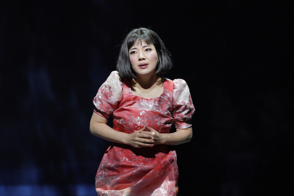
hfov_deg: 8.3
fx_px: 2033
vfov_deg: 5.5
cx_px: 136
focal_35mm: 249
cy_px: 121
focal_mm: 194
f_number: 4
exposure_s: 1/160
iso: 4000
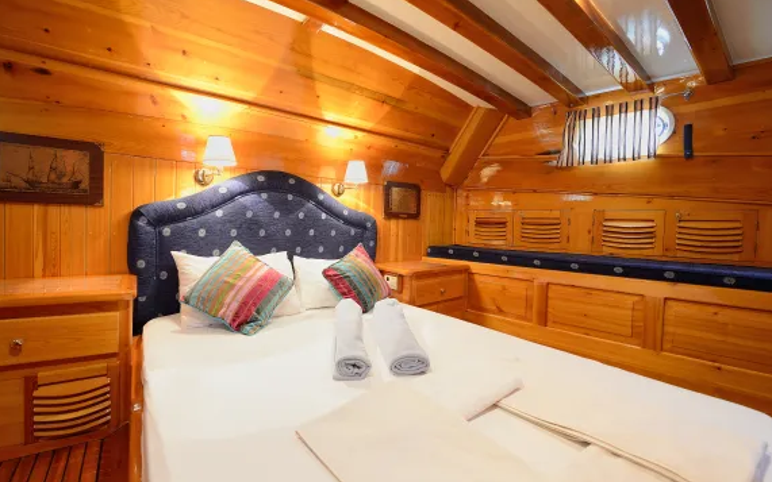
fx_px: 316
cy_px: 236
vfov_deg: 74.8
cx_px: 370
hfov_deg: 101.4
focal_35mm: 15
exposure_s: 2
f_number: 6.3
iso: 125
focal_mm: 14
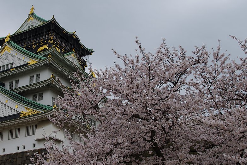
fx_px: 377
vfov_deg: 24.6
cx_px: 86
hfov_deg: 35.9
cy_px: 92
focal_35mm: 55
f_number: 5.6
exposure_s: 1/125
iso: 80
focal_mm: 28.13
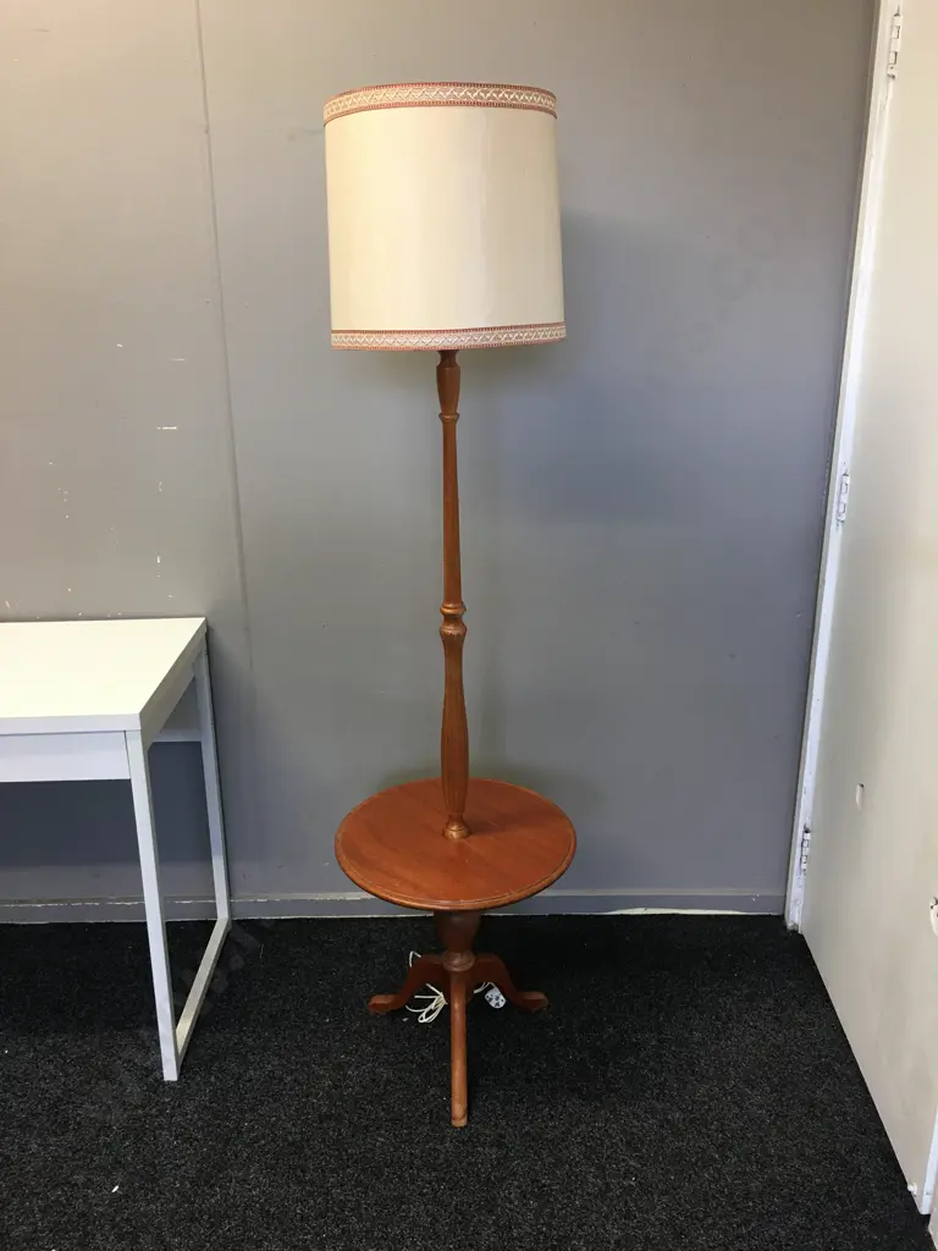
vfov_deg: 61.7
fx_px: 1048
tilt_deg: -17.5
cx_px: 469
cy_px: 626
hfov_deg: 48.2
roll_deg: +0.1
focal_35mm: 29
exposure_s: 1/33
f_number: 2.2
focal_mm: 4.15
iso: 64
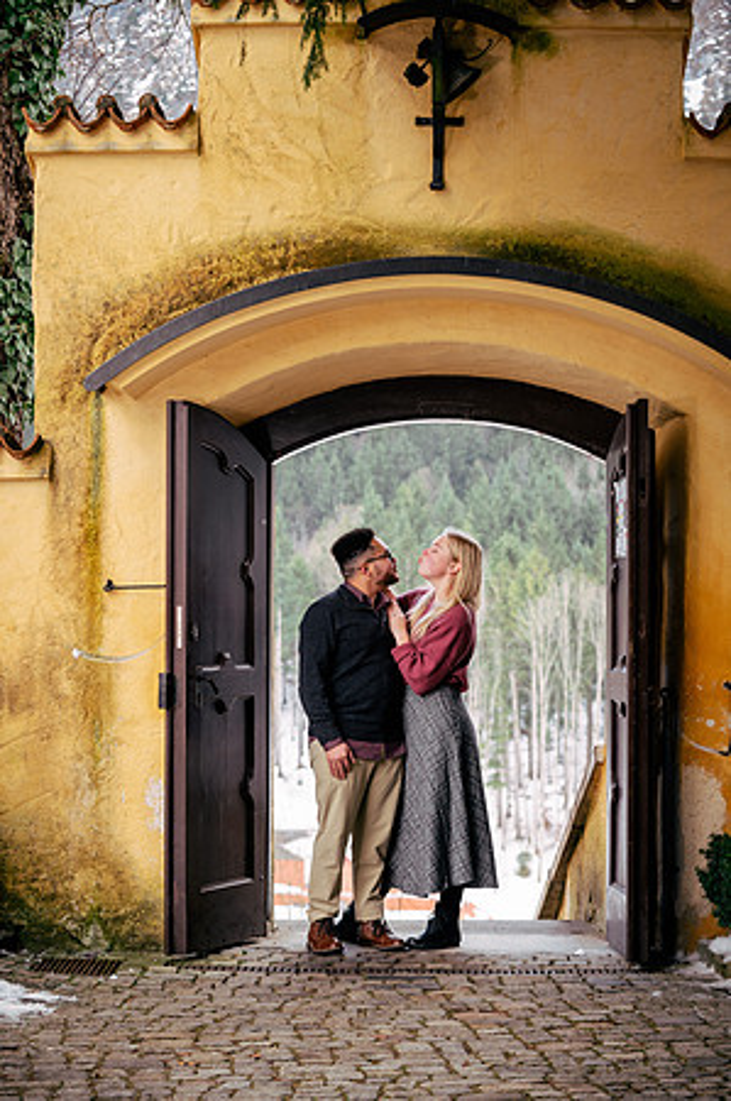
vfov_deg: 24.8
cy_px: 550
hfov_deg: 16.6
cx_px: 366
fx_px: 2503
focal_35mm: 82
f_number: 5
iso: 250
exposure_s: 1/80
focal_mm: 82
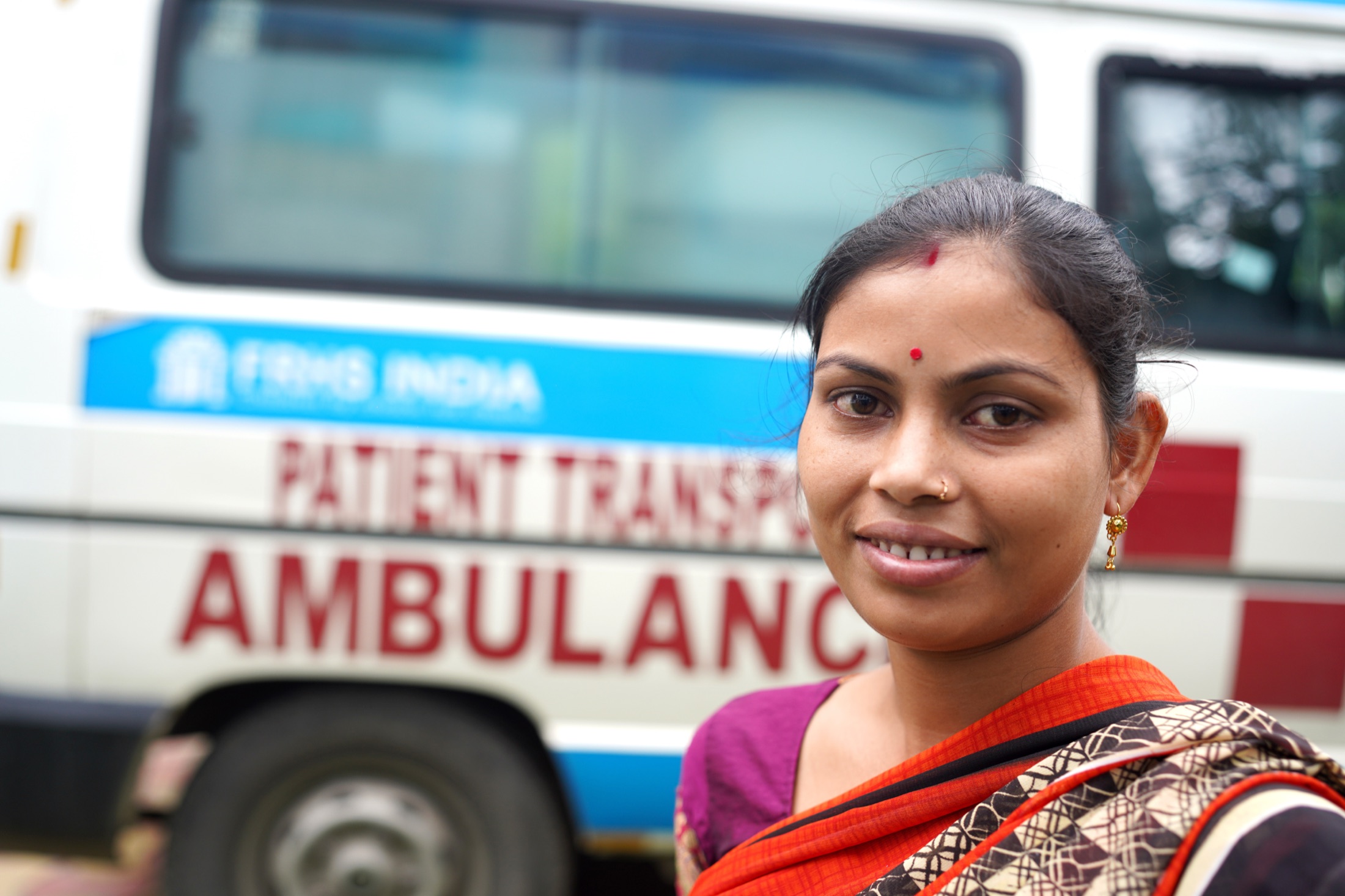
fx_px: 1307
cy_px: 448
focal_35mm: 35
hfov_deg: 54.4
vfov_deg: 37.8
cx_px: 672
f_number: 2.2
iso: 200
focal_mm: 35
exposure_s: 1/200
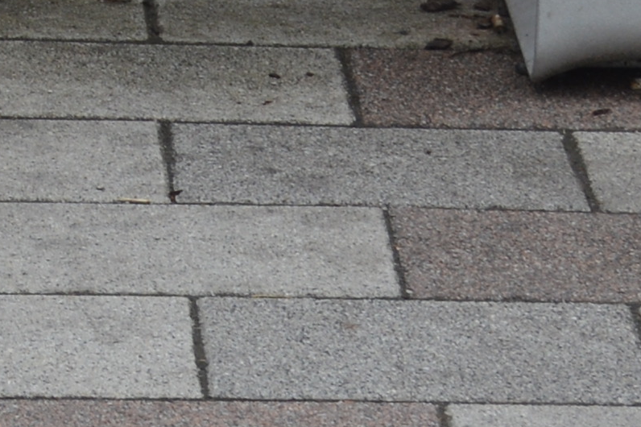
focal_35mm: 362
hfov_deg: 5.6
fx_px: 6443
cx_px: -518
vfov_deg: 3.7
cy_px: -537
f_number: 8
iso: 140
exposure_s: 1/250
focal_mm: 32
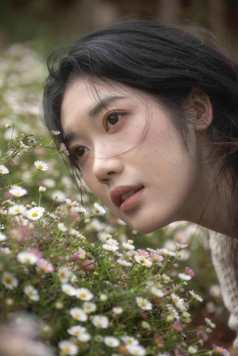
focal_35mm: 102
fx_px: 1011
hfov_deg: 13.4
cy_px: 178
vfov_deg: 20.0
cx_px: 119
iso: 100
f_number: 4
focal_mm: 102
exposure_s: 1/500
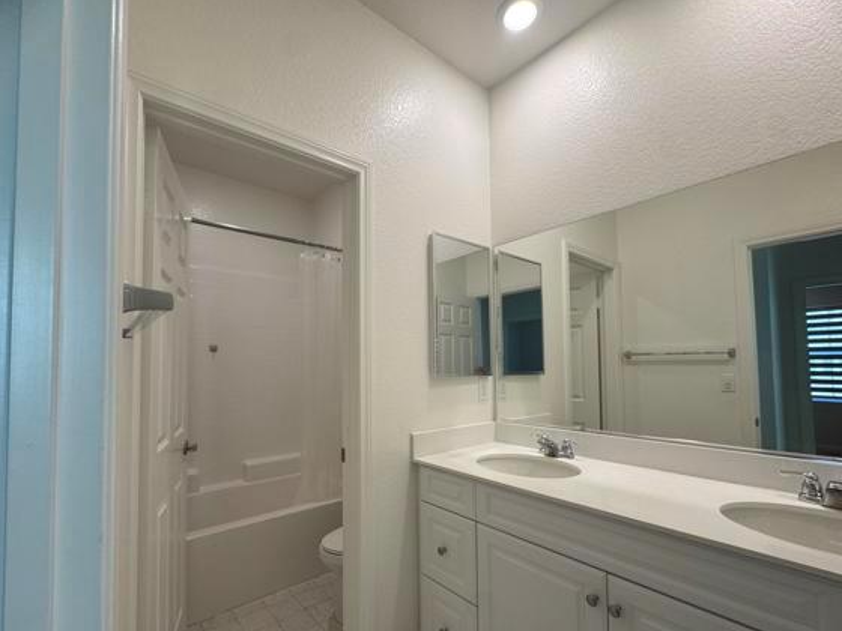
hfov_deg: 94.4
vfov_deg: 77.8
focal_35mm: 16
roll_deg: +0.3
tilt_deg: +2.7
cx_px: 397
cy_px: 355
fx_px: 389
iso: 125
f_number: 2.2
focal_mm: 2.22
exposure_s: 1/120
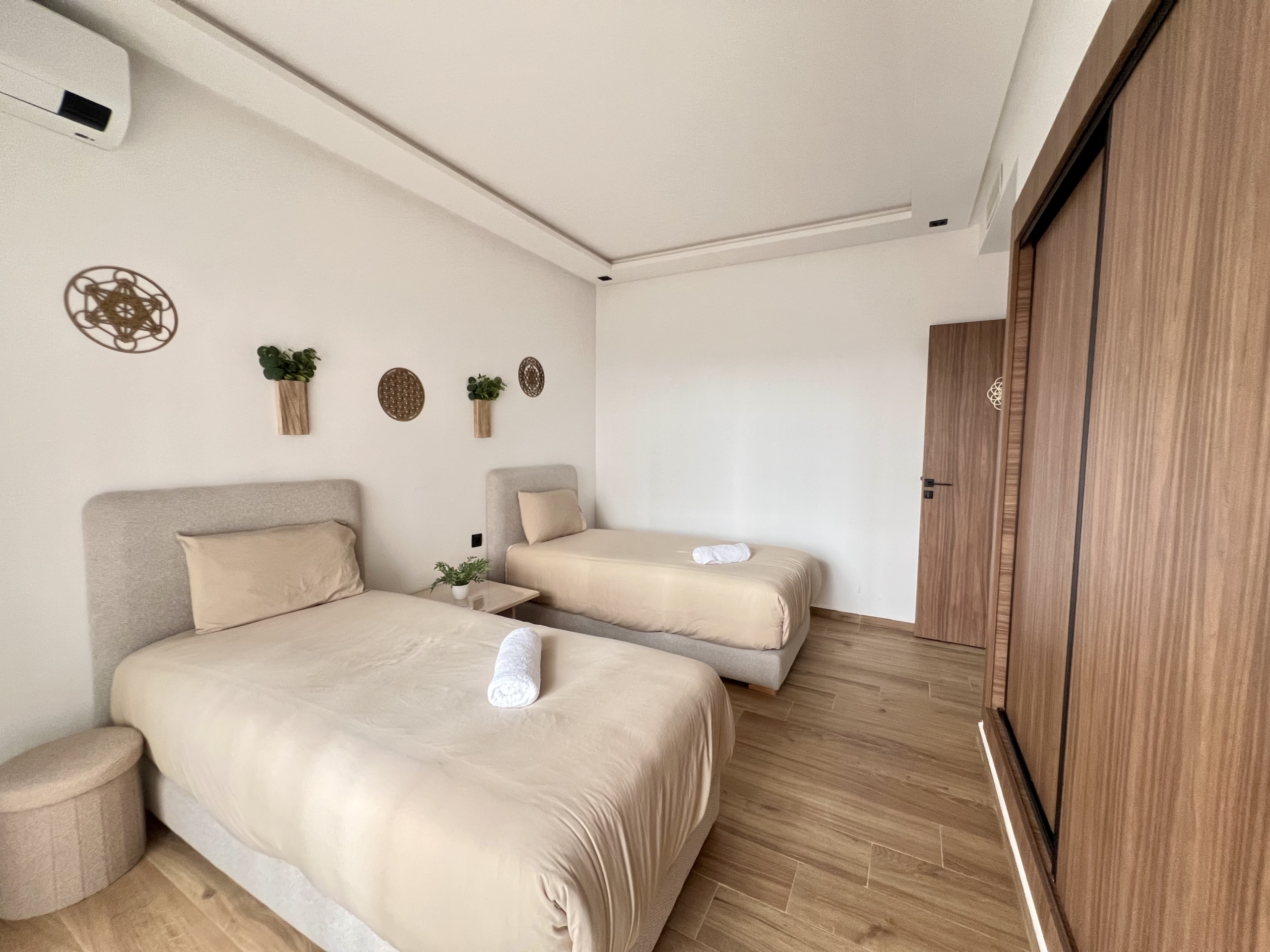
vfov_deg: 89.9
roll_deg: -0.6
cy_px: 476
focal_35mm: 13
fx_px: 477
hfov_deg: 106.2
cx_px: 635
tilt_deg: -4.5
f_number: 1.8
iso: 250
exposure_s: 1/60
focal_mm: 1.57
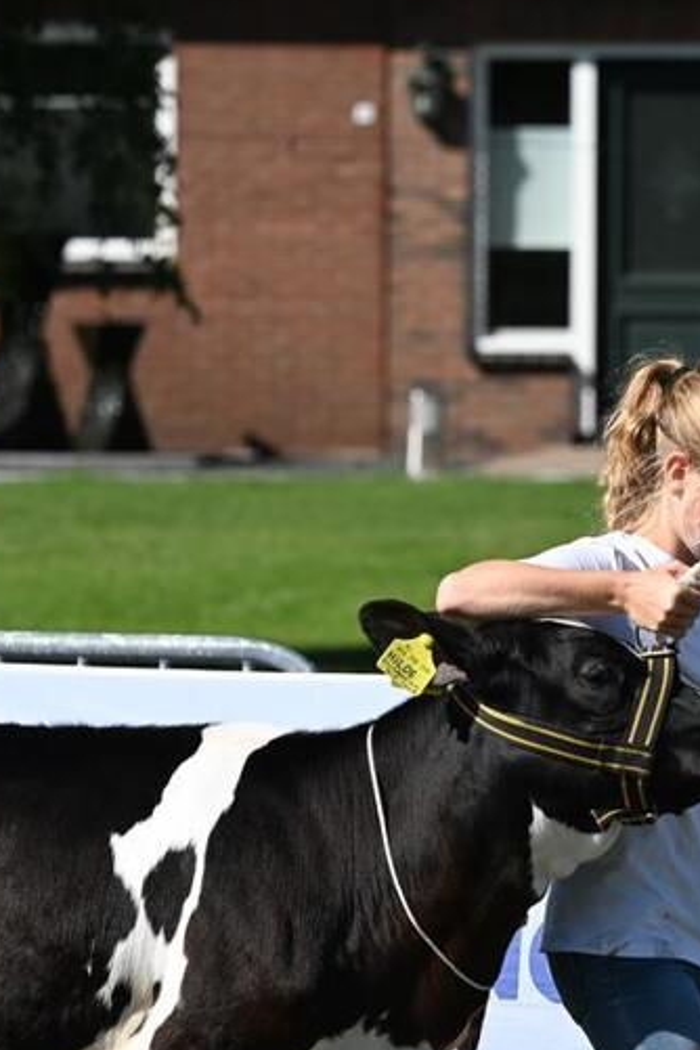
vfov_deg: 6.1
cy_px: 657
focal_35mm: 336
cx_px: 708
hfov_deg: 4.1
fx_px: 9799
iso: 500
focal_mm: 170
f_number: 6.3
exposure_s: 1/2500
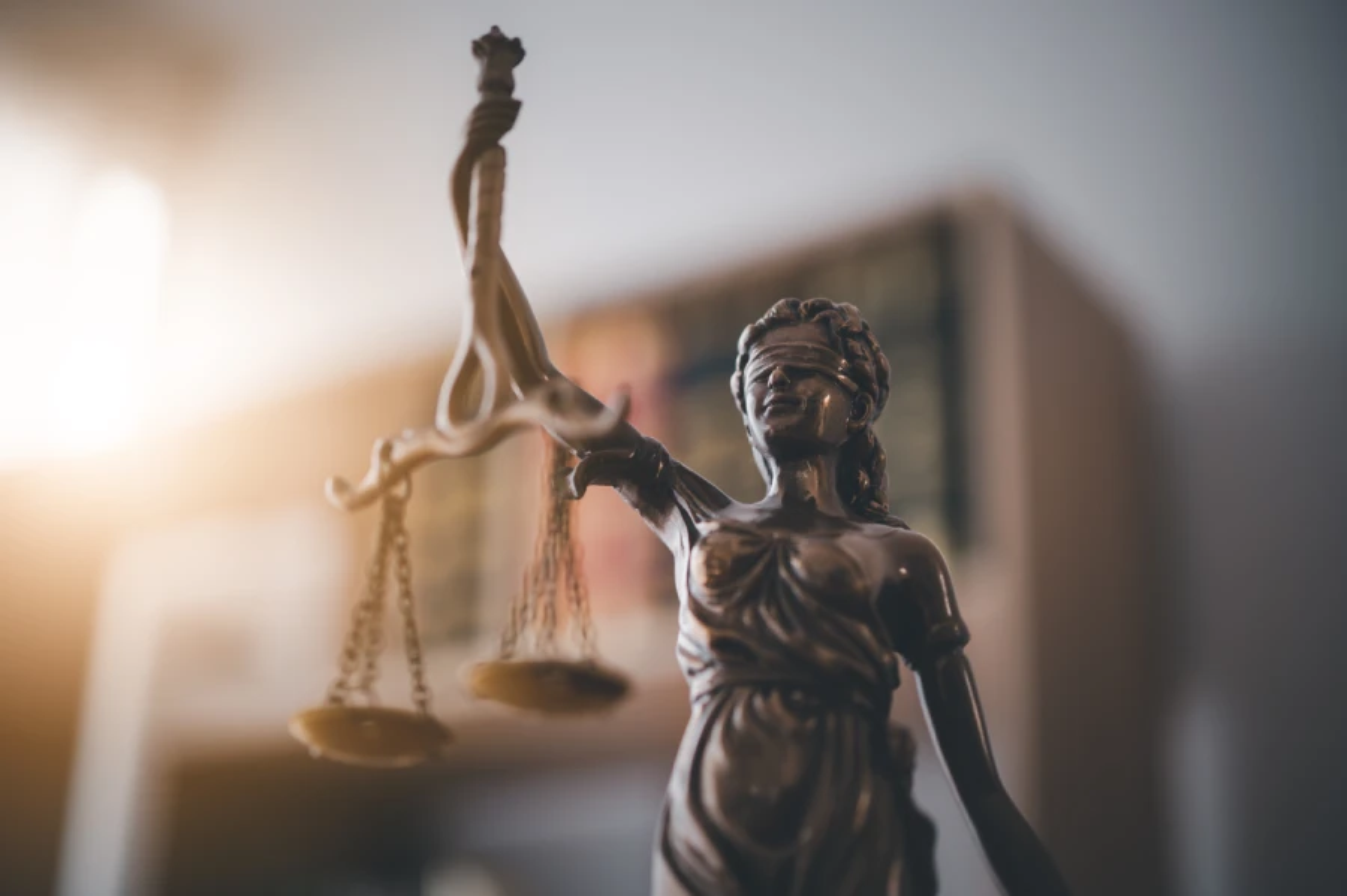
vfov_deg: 22.6
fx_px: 2244
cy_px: 448
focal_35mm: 60
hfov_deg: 33.4
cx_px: 674
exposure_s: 1/350
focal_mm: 60
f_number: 3
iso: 200
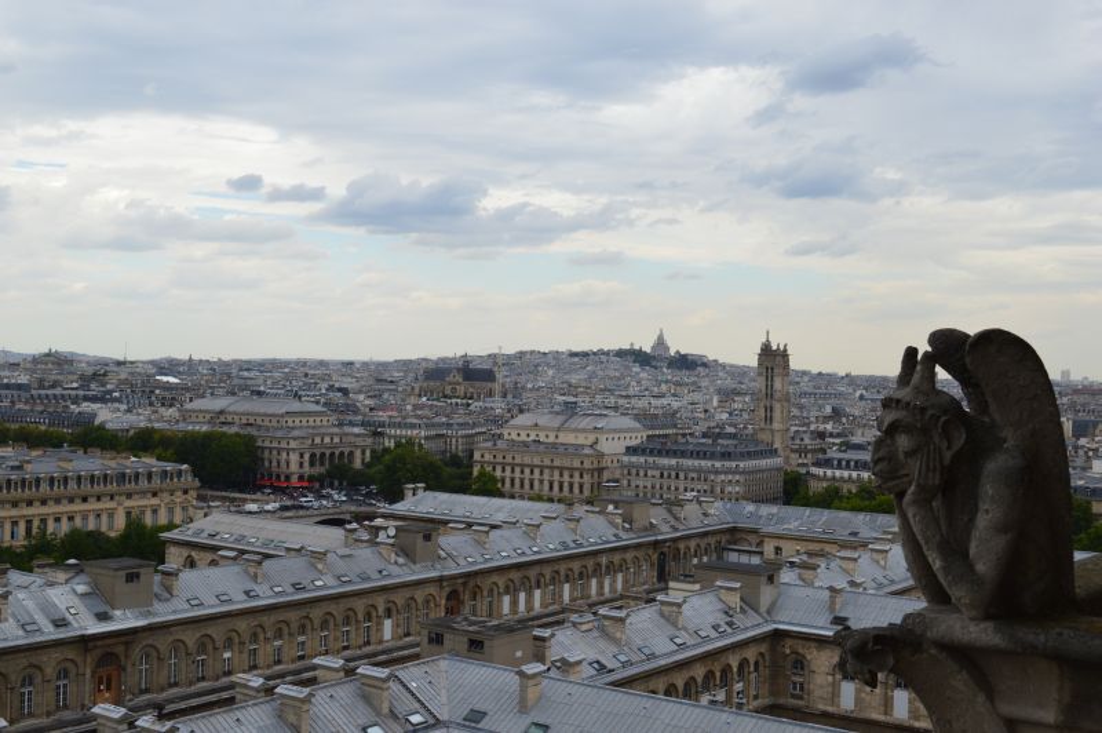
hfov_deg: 45.0
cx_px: 551
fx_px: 1330
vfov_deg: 30.8
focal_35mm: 44
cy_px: 366
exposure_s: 1/320
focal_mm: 29
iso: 400
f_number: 10
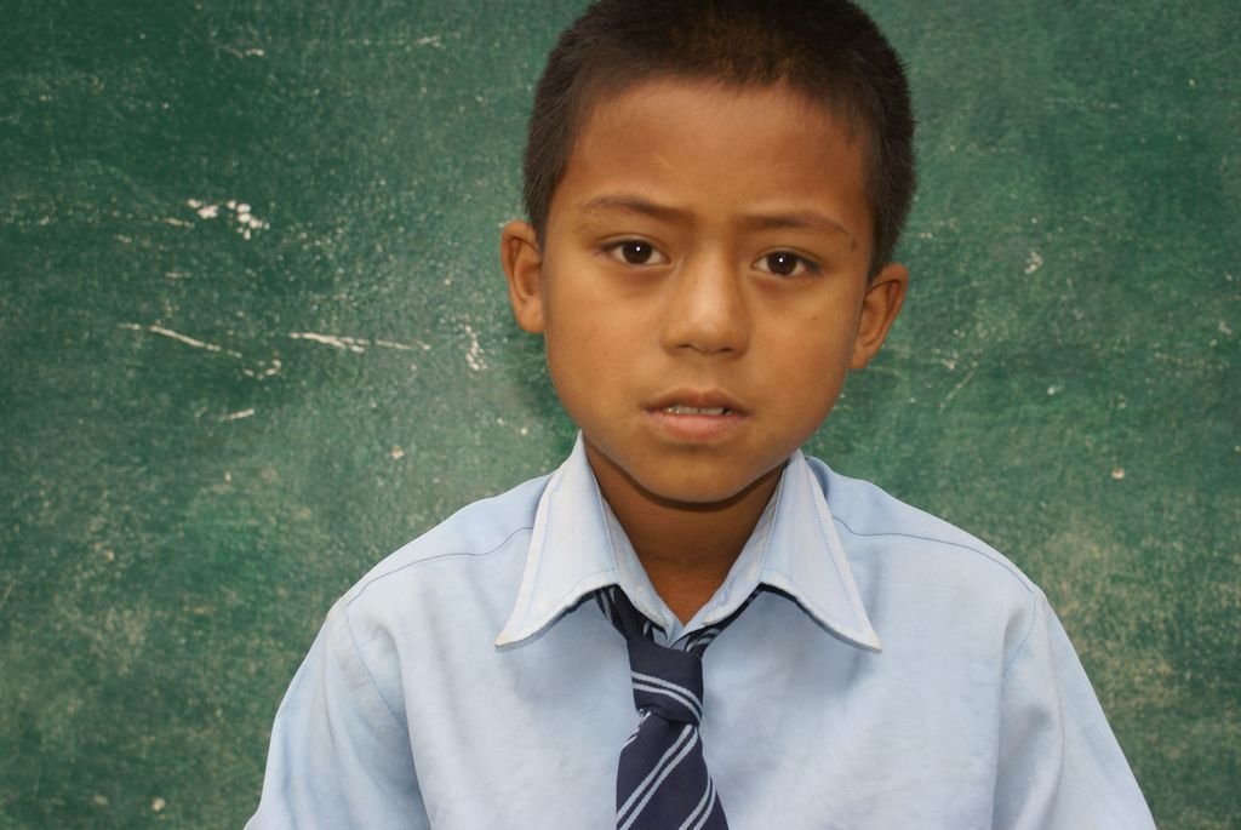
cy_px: 415
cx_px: 620
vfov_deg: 22.7
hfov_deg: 33.4
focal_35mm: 60
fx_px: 2070
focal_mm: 40
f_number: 5.6
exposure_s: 1/100
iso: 100
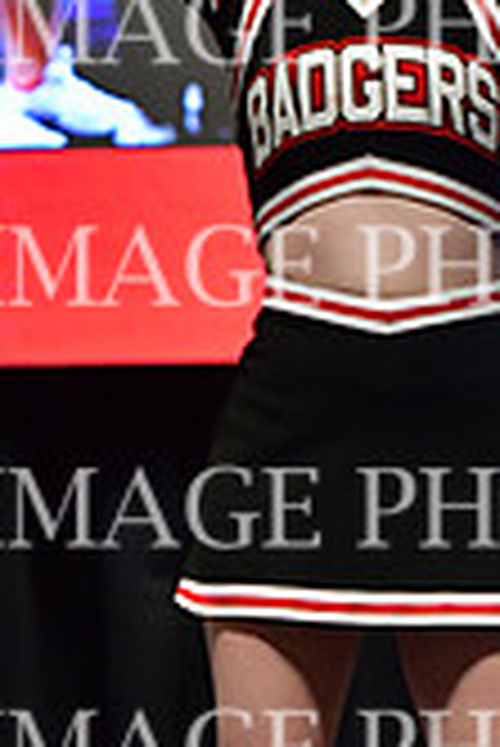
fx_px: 16839
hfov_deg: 1.7
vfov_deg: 2.5
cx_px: 327
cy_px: 387
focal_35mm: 810
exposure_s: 1/400
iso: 4000
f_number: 3.5
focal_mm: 155
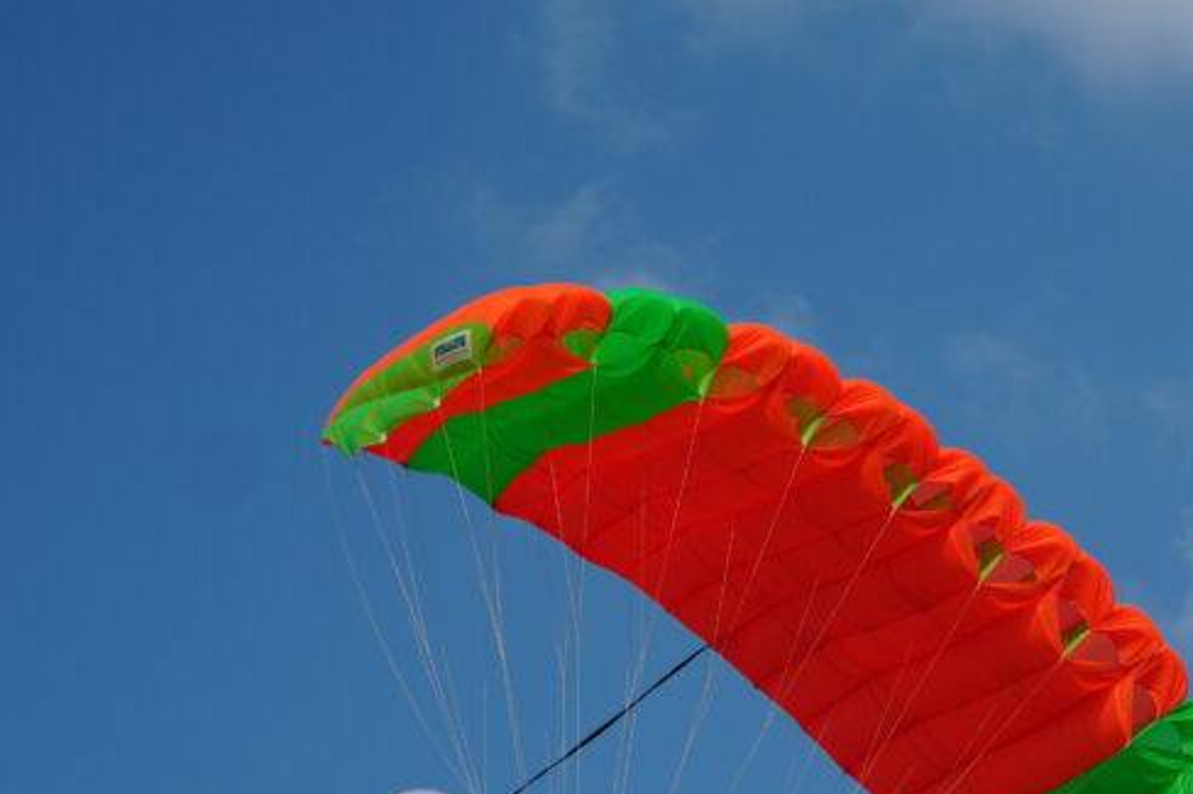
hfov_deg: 13.8
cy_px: 712
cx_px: 917
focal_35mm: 148
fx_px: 4904
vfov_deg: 9.2
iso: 100
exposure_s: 1/1000
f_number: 5
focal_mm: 47
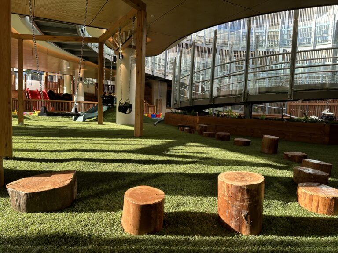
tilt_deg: -4.9
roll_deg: -2.2
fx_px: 234
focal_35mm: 24
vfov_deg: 56.8
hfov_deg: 71.6
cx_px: 169
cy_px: 126
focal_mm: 6.86
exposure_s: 1/577
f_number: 1.78
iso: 80
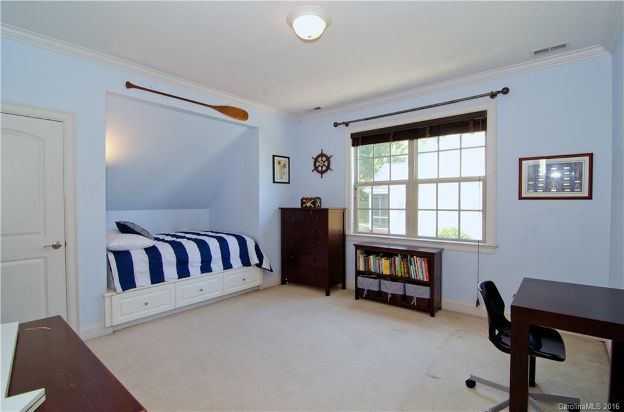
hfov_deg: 95.1
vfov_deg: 71.7
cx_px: 312
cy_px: 206
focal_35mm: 16
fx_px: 285
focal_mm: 11
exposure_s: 1/20
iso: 1250
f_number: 9
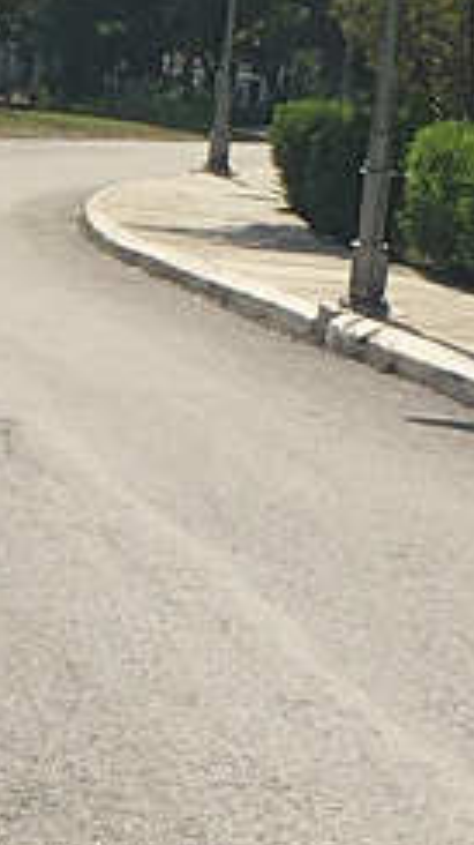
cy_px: 812
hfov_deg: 5.7
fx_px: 4632
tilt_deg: -10.3
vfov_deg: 10.3
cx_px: -516
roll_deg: -0.4
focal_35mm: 207
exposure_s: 1/1876
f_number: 2.2
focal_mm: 4.15
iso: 25
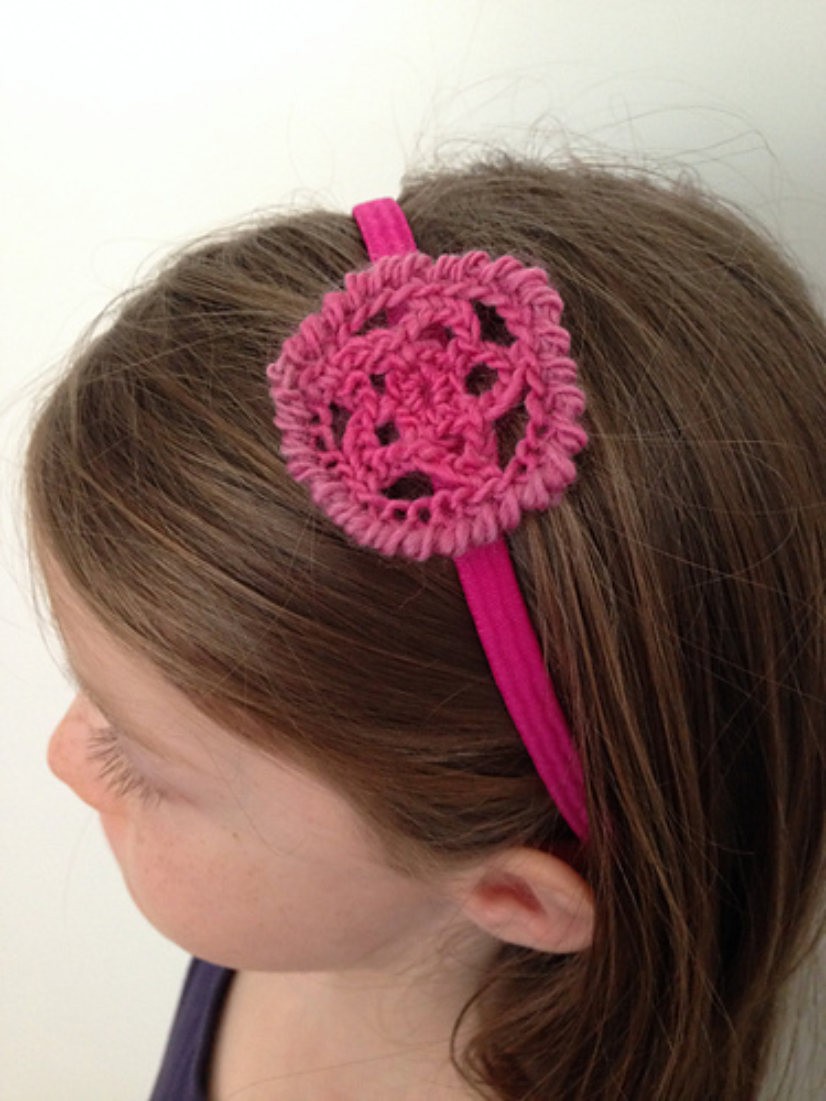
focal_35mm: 33
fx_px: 1050
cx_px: 413
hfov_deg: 42.9
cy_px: 550
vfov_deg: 55.4
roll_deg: -4.4
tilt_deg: -31.4
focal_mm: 4.12
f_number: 2.4
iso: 320
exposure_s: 1/20
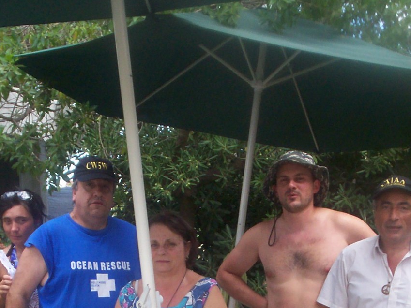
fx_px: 997
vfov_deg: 16.9
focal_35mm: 84
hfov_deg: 23.3
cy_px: 357
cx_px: 239
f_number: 4.5
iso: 100
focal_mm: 5.9
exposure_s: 1/86.9
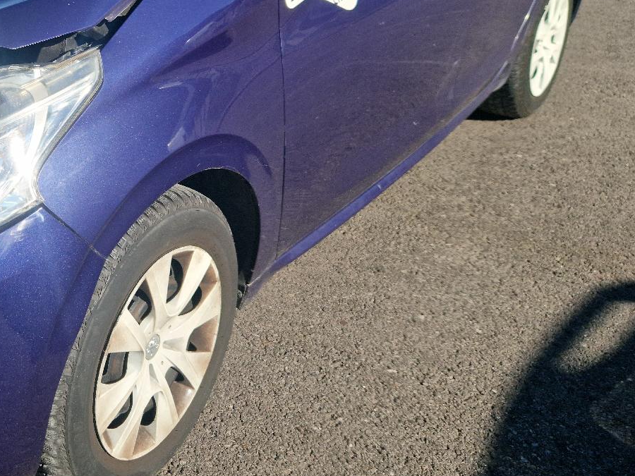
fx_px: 844
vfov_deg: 31.0
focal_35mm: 46
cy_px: 126
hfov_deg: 37.1
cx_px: 6
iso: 50
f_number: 1.8
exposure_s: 1/1429
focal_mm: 5.4
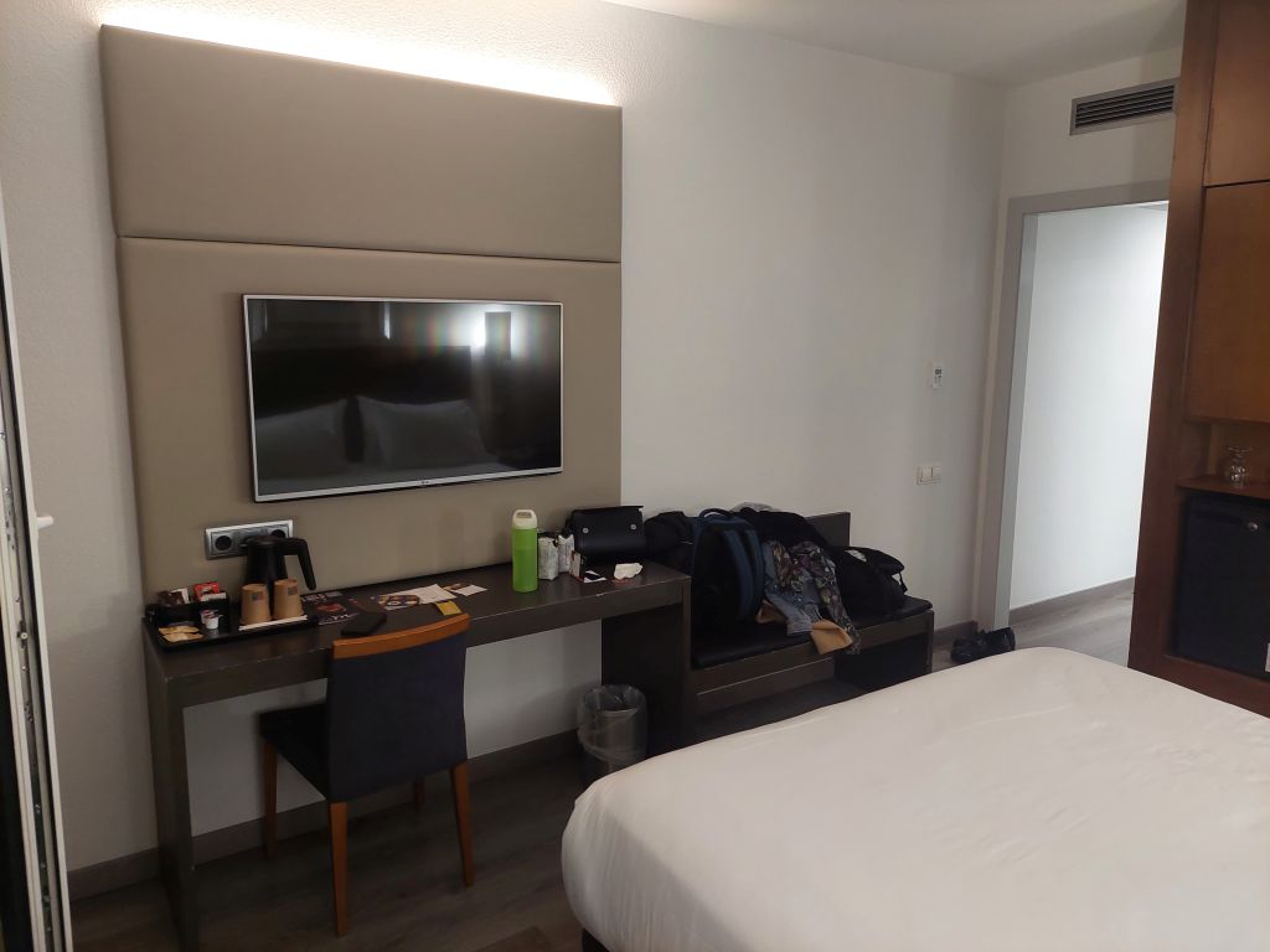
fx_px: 881
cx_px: 635
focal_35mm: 24
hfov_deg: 71.6
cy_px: 476
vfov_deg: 56.8
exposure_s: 1/33
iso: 320
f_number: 1.8
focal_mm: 5.23
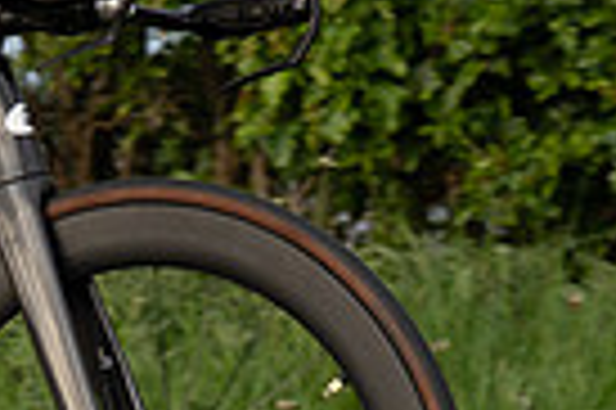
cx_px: -276
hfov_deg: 5.0
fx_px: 7076
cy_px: -70
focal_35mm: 414
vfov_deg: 3.3
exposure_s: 1/1000
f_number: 4
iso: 500
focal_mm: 70
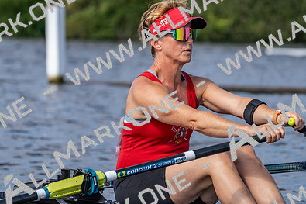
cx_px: 161
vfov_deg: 4.7
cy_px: 88
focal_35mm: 294
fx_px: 2498
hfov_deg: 7.0
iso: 250
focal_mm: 200
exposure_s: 1/1600
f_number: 5.6
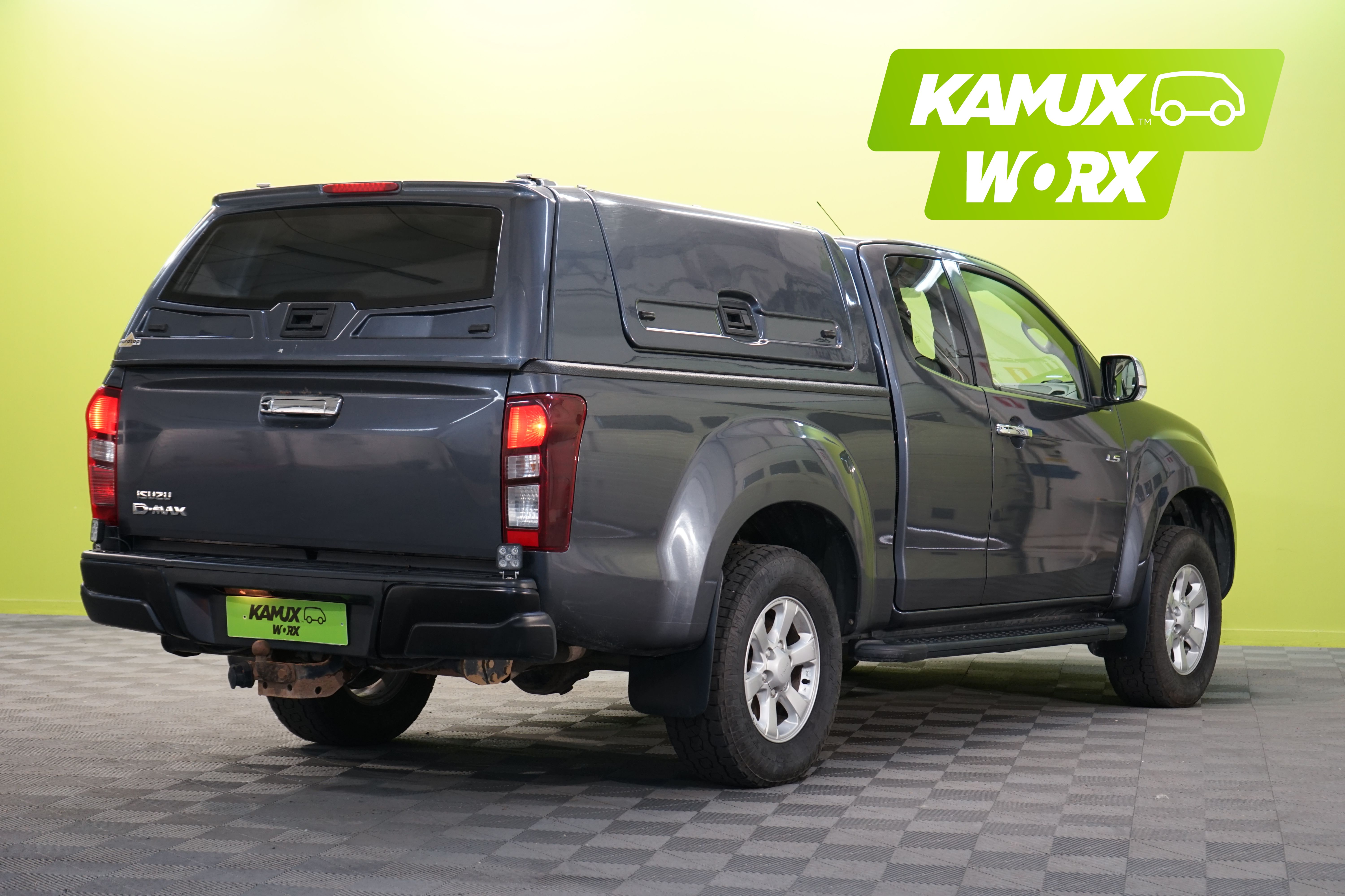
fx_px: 2615
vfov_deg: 19.5
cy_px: 448
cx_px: 672
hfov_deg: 28.8
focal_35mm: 70
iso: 640
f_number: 5.6
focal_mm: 70
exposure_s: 1/25
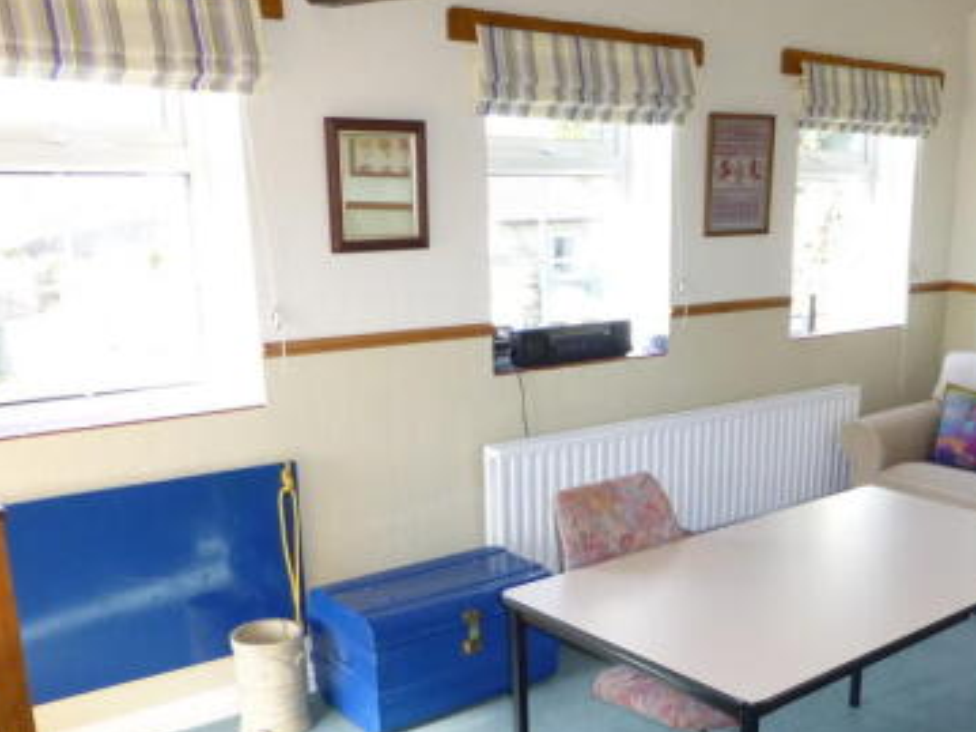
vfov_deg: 36.1
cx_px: 678
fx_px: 1099
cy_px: 537
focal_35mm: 39
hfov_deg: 46.8
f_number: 3.3
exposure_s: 1/60
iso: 250
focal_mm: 4.3
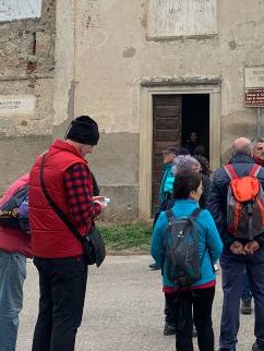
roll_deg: +0.7
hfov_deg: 22.6
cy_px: 82
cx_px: 273
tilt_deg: +6.5
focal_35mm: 62
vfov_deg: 30.6
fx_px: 630
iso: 25
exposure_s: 1/1406
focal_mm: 4.25
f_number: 1.8
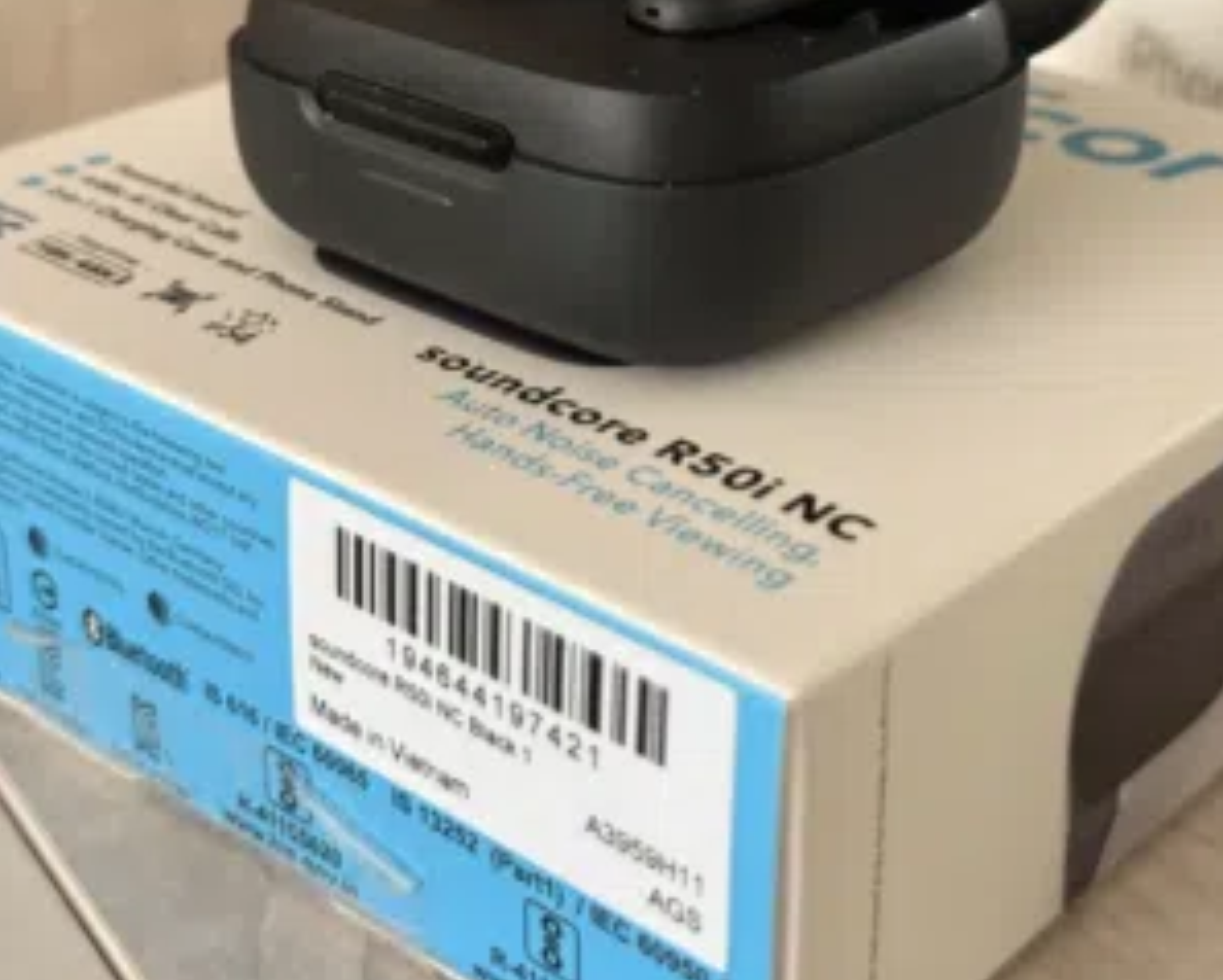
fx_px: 2282
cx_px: 614
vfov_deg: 24.0
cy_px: 239
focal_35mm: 63
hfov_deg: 30.0
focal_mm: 6.76
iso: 640
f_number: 1.78
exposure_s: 1/29
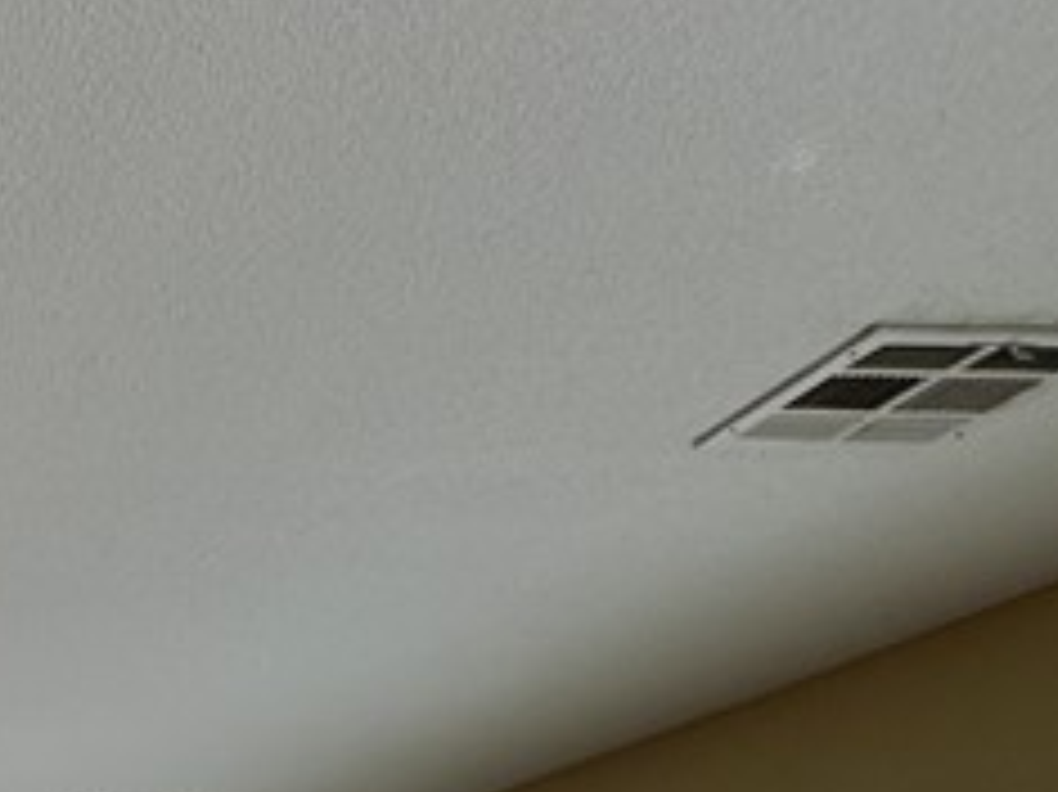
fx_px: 1863
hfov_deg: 27.1
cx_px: -279
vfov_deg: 20.6
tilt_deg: -1.5
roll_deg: +0.6
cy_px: 1184
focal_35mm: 61
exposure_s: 1/99
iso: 50
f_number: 2.2
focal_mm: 2.22
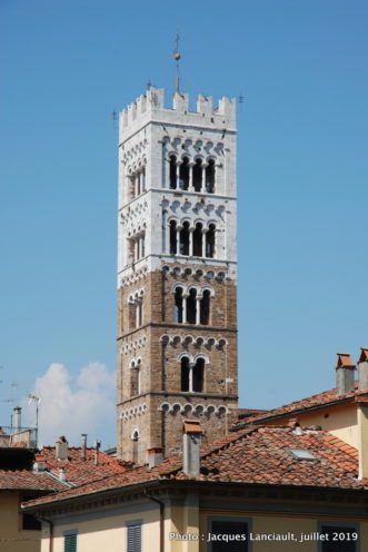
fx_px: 1624
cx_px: 185
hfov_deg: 12.9
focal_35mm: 106
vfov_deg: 19.3
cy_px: 275
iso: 100
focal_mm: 70
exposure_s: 1/160
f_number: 11
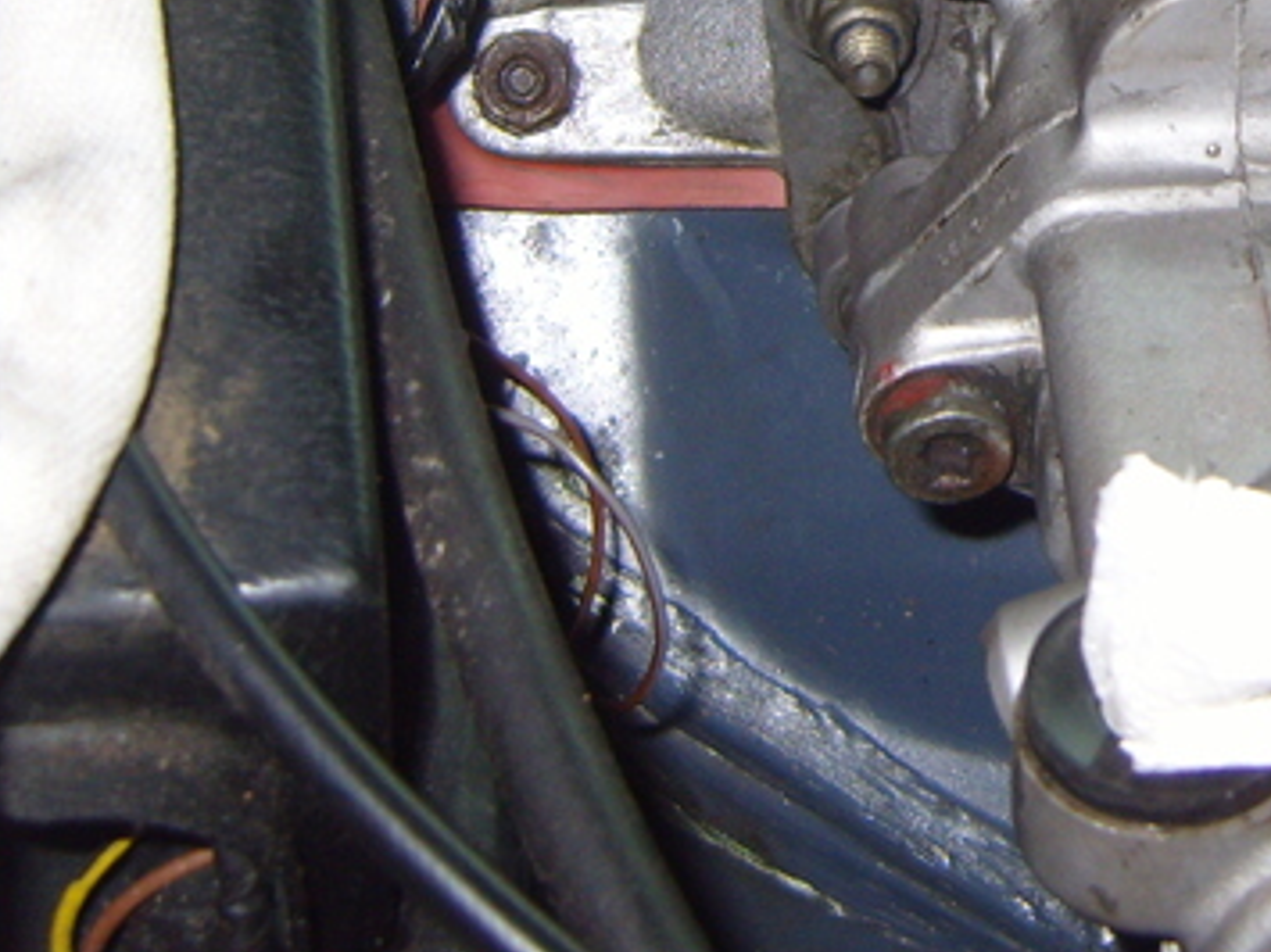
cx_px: 1242
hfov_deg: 19.0
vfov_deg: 14.3
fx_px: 3707
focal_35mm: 101
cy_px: -115
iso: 100
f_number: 2.8
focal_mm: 7.4
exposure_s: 1/30
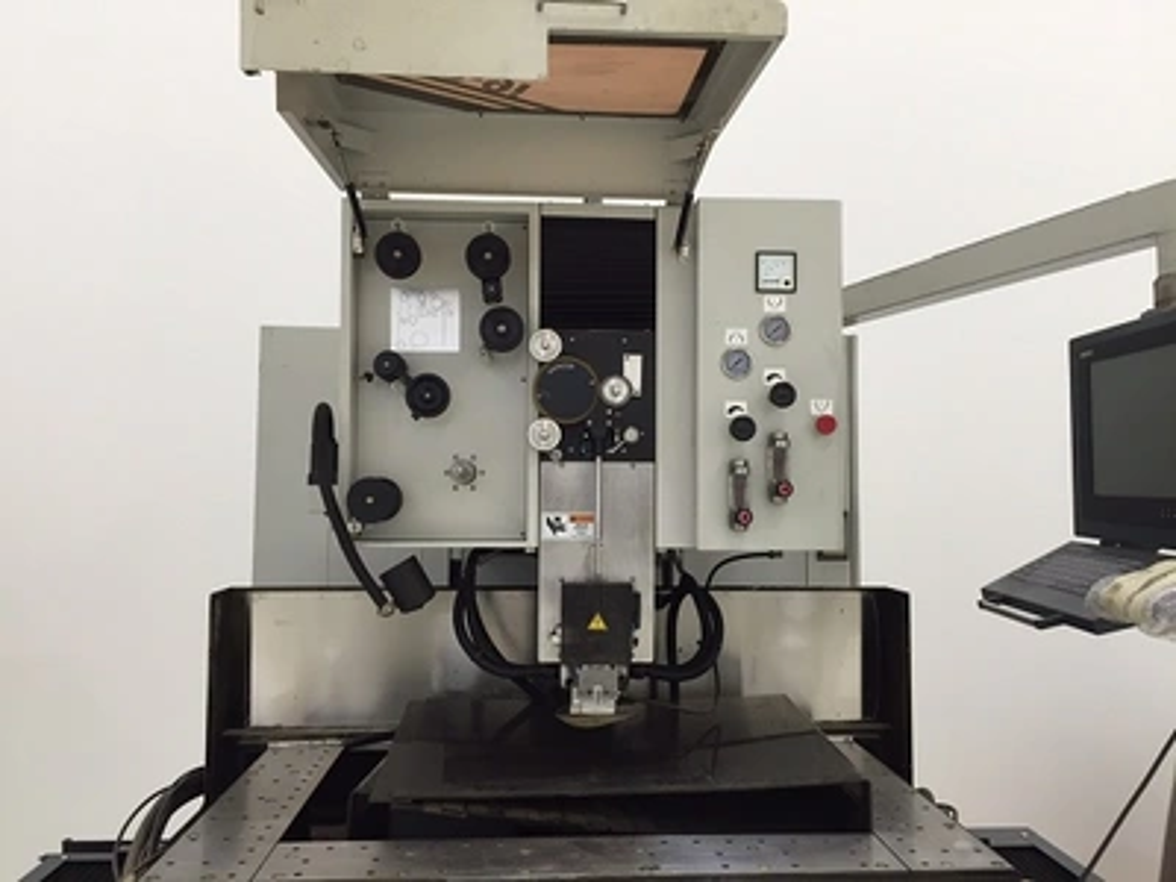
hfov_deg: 61.7
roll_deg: -0.6
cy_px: 441
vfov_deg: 48.2
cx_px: 588
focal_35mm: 29
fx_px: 985
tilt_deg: +1.6
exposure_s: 1/30
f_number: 2.2
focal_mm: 4.15
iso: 40
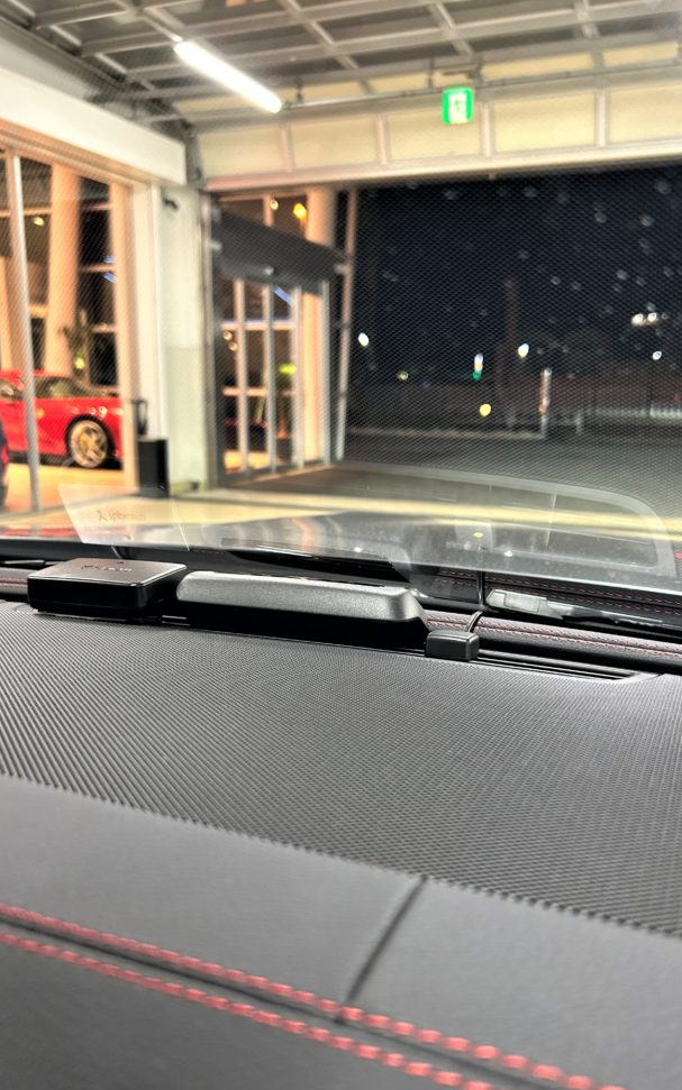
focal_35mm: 28
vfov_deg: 66.5
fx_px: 833
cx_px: 407
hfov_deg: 44.3
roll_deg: +0.1
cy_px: 549
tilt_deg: -10.2
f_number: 1.5
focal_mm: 5.7
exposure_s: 1/50
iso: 400
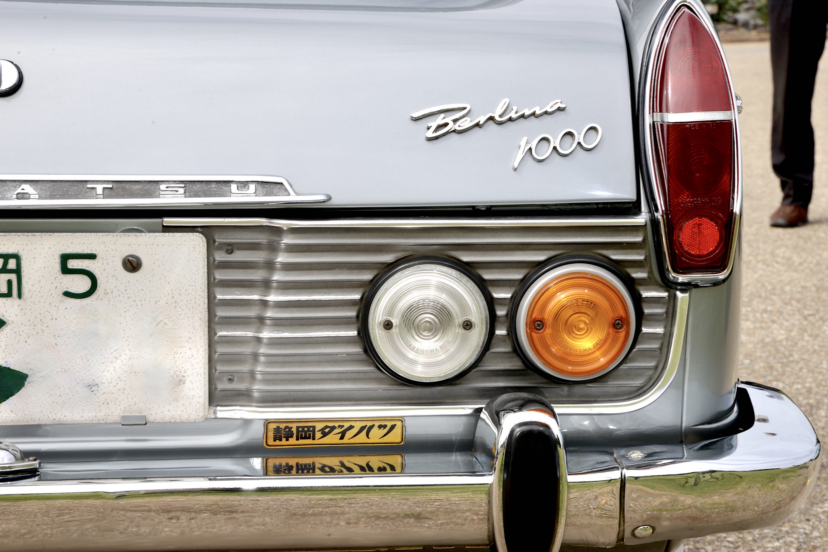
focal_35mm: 95
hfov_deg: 21.5
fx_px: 2185
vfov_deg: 14.4
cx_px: 414
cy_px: 276
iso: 200
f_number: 18
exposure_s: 1/100
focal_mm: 95
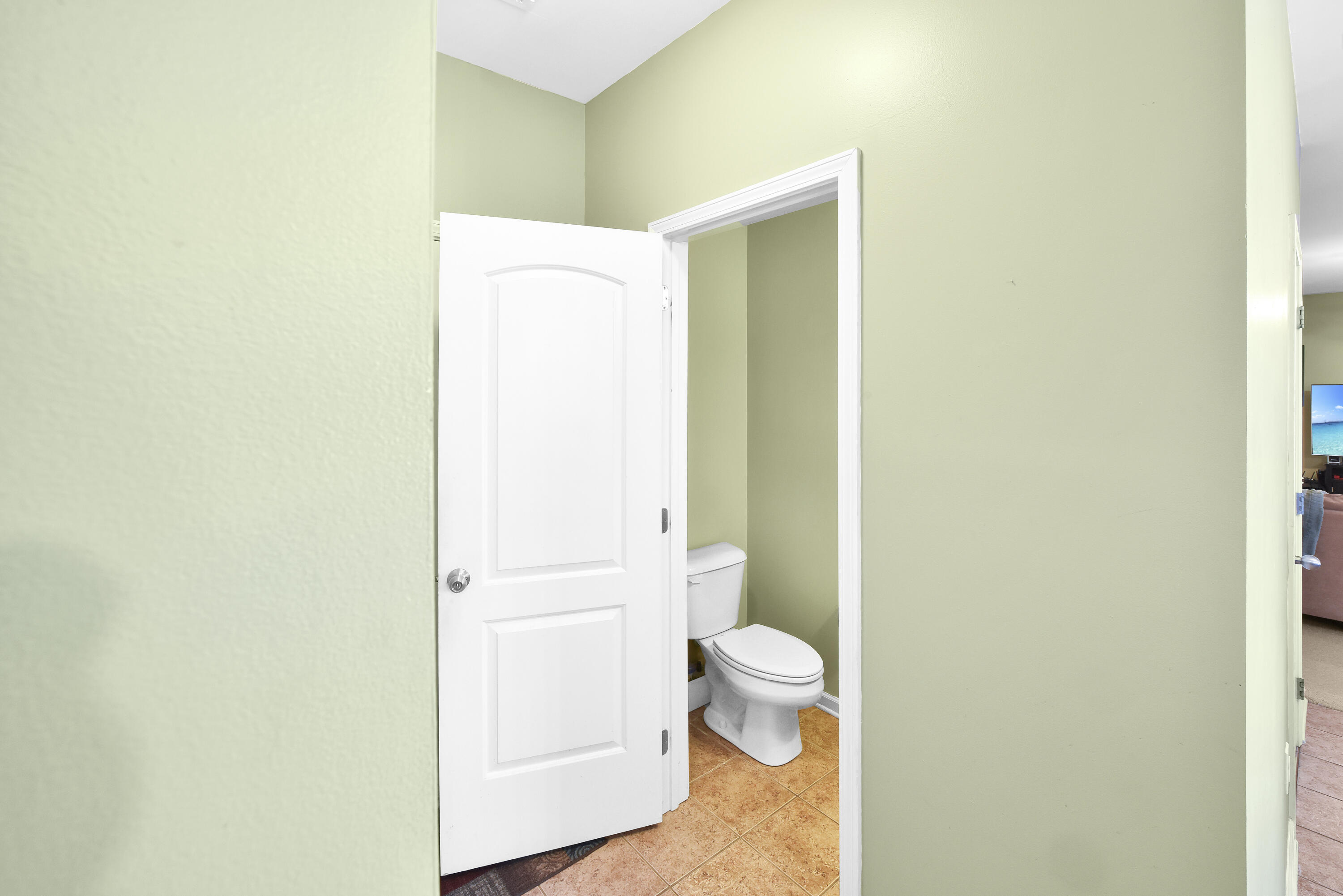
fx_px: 522
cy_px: 448
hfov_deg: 104.2
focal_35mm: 14
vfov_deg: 81.2
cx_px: 672
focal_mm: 14
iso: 640
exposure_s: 1/2.5
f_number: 11
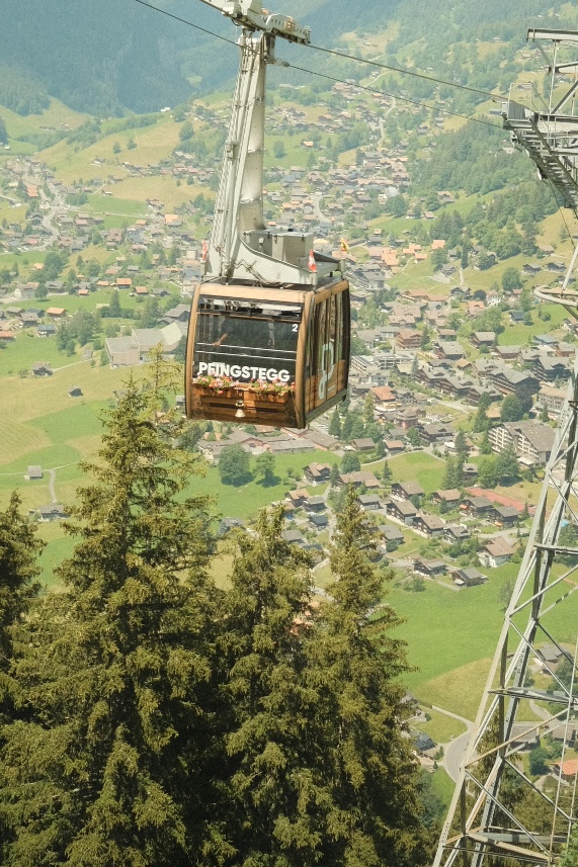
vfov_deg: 23.1
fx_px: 2048
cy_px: 41
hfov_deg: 16.0
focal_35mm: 85
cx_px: 397
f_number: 2.8
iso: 640
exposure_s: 1/4000
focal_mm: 27
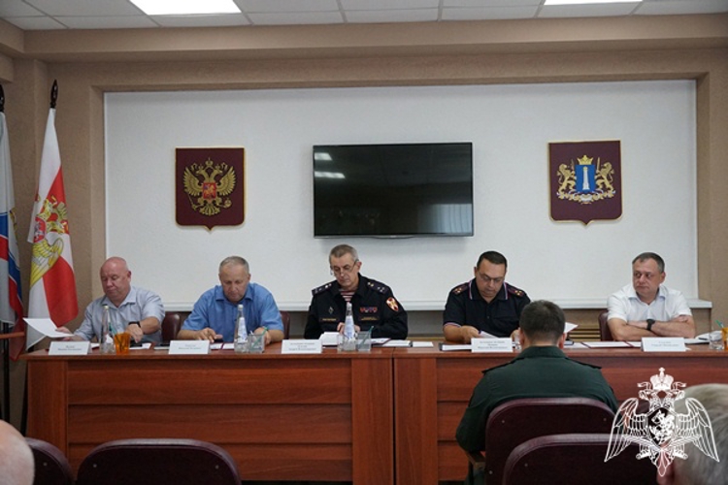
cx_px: 364
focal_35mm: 50
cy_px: 242
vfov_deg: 27.3
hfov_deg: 40.0
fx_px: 1001
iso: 2500
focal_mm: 33
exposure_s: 1/160
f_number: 4.5
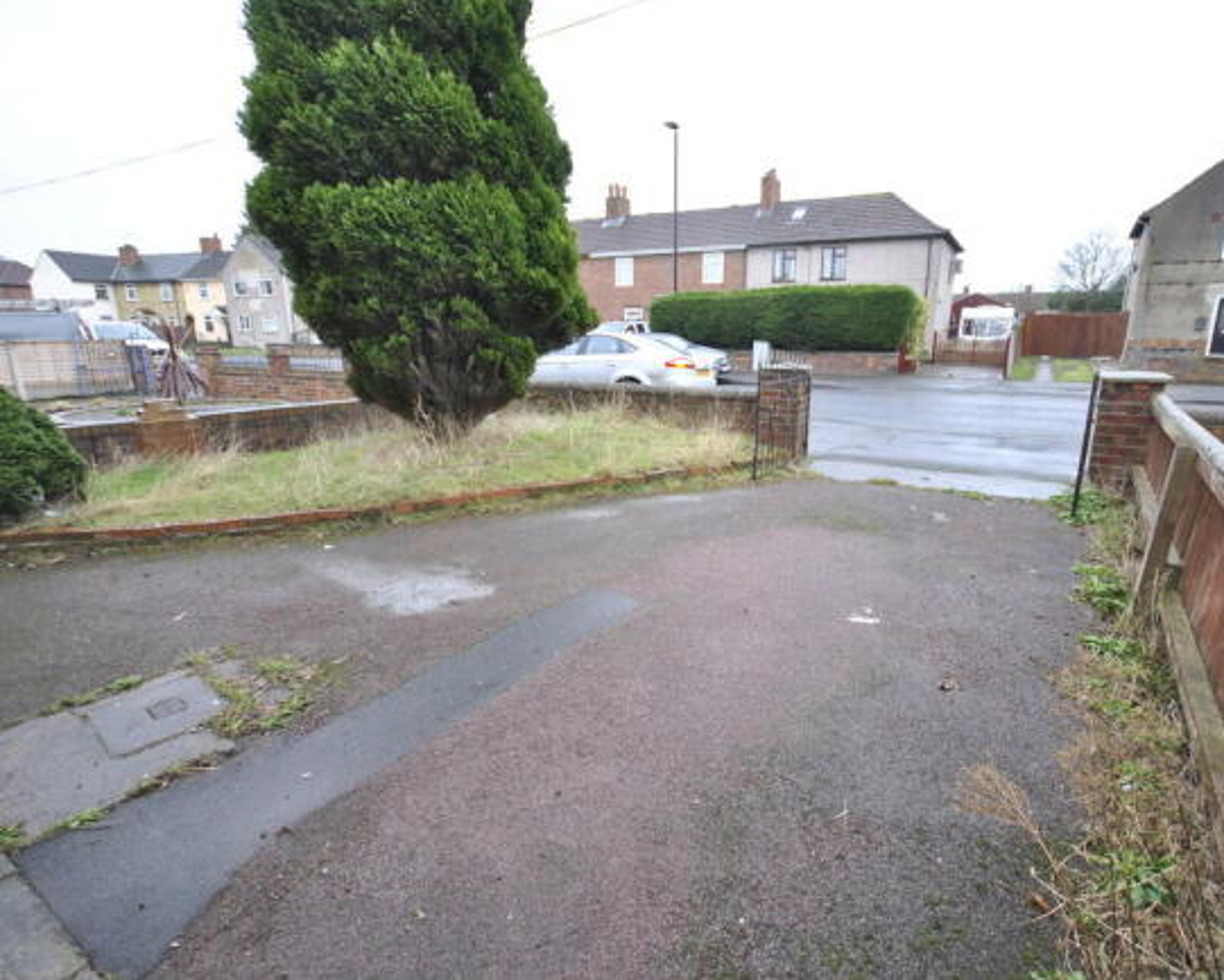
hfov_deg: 89.4
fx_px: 616
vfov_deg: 77.0
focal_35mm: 17
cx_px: 666
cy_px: 488
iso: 220
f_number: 4
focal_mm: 10
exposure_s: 1/30
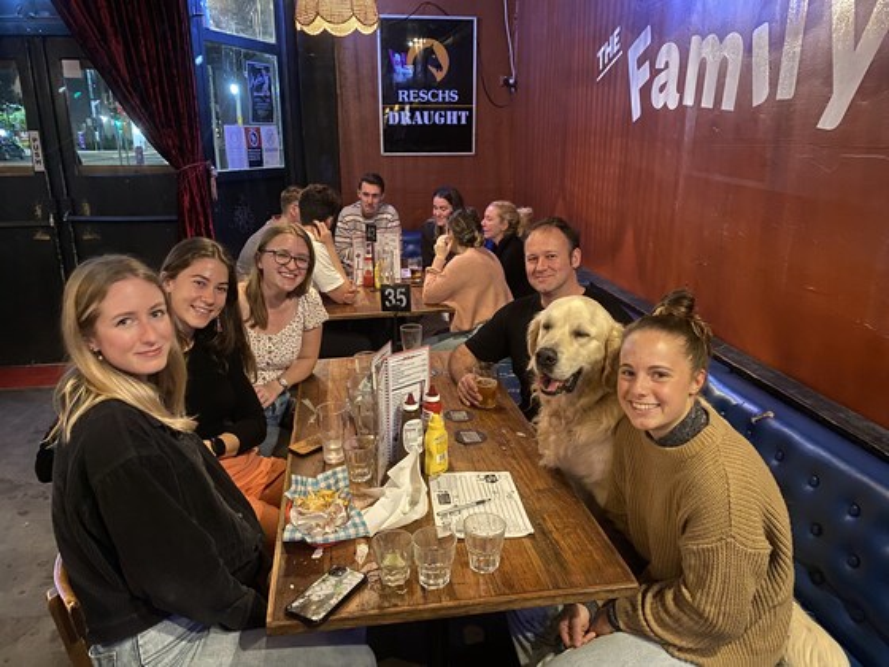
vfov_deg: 53.1
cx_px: 444
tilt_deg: -15.3
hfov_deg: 67.3
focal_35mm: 26
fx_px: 668
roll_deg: +0.1
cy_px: 334
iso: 400
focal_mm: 4.25
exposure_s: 1/10
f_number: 1.8
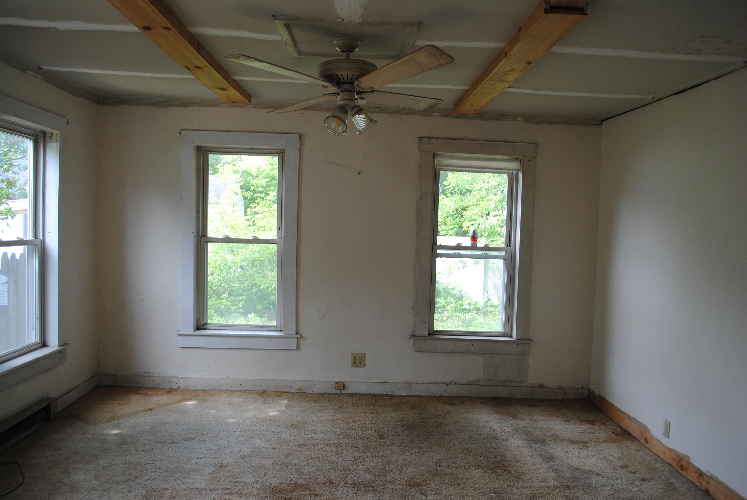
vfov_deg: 48.0
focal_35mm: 27
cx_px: 374
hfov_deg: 67.3
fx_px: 561
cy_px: 250
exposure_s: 1/100
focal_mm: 18
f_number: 5
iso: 200
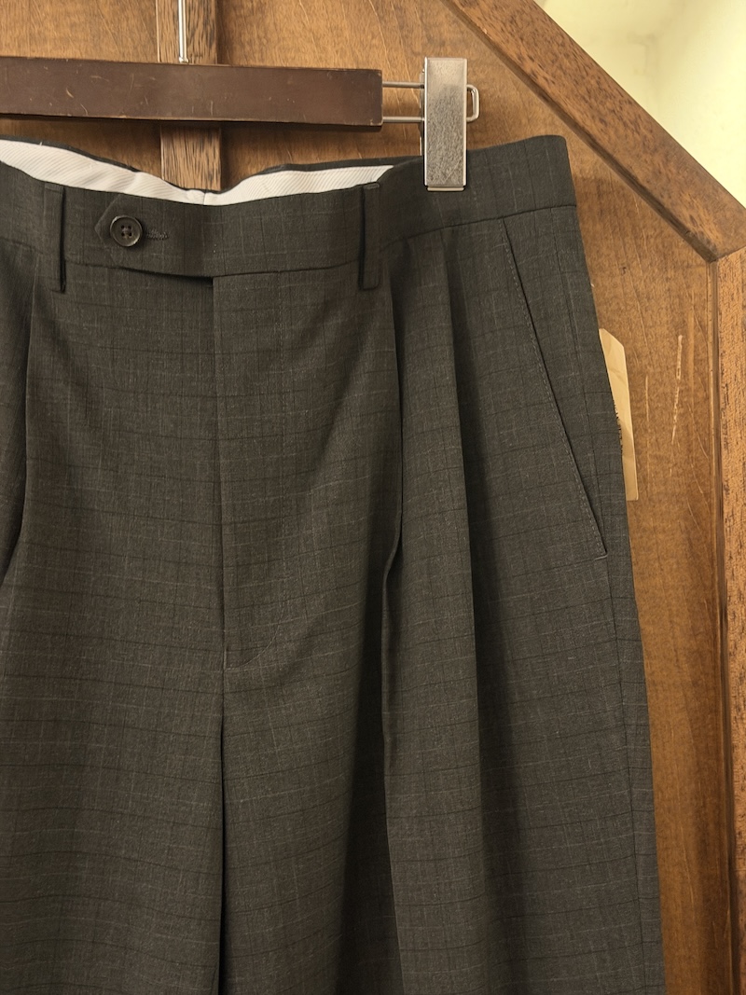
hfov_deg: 30.3
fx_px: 1380
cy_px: 498
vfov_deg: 39.7
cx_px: 373
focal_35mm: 48
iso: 800
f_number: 1.78
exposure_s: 1/20
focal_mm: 6.76
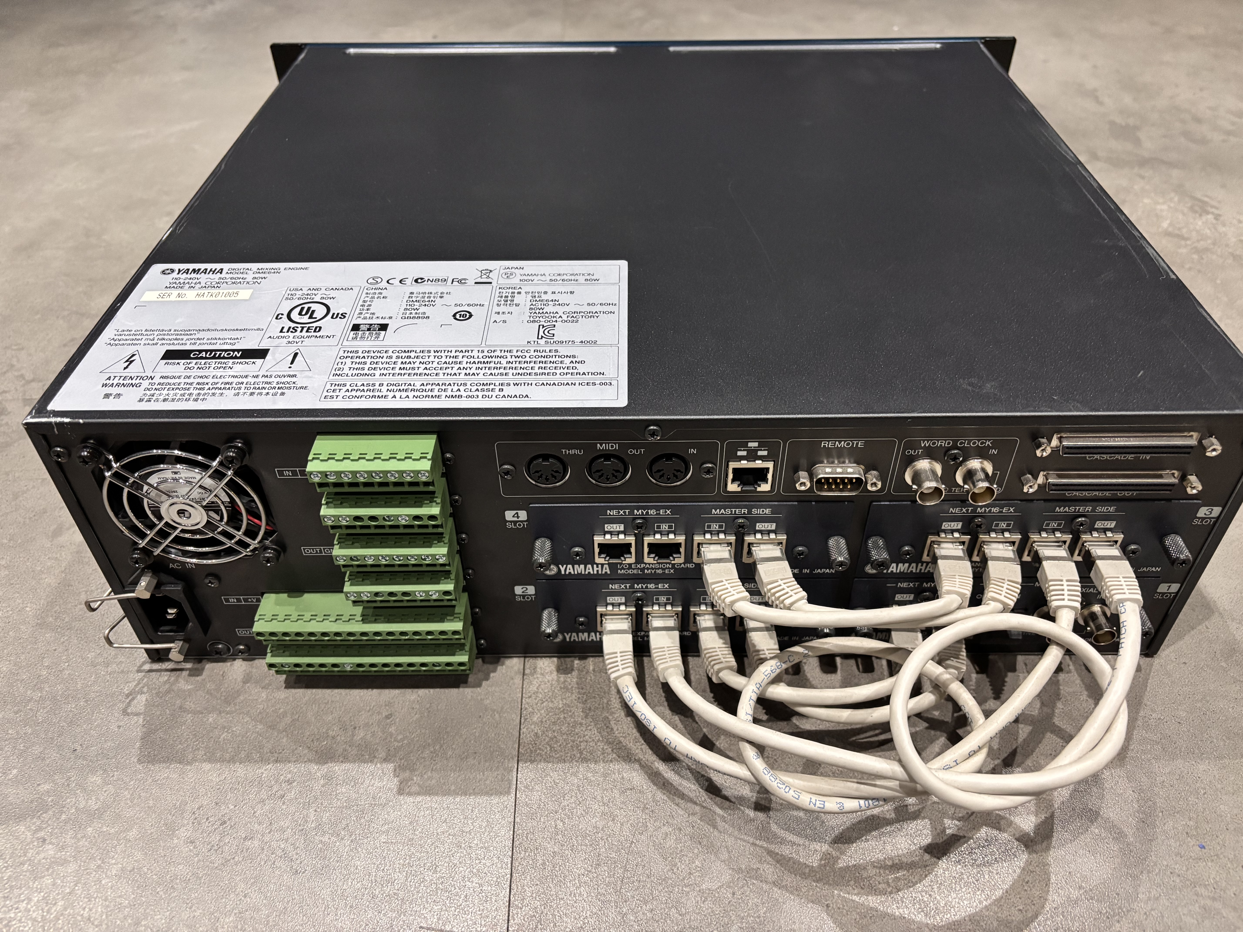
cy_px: 466
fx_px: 934
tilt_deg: -40.8
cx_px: 622
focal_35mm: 26
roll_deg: +0.4
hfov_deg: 67.3
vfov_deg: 53.1
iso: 500
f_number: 1.6
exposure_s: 1/59
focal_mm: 5.96
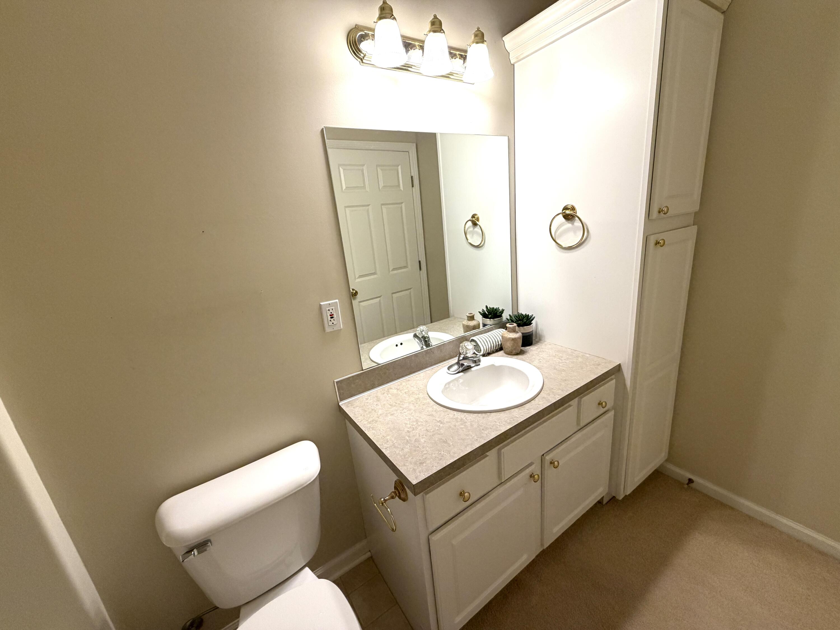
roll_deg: +6.3
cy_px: 315
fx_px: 340
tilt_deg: -15.1
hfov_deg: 102.1
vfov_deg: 85.7
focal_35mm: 14
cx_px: 420
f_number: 2.2
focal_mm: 2.22
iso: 200
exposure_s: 1/120
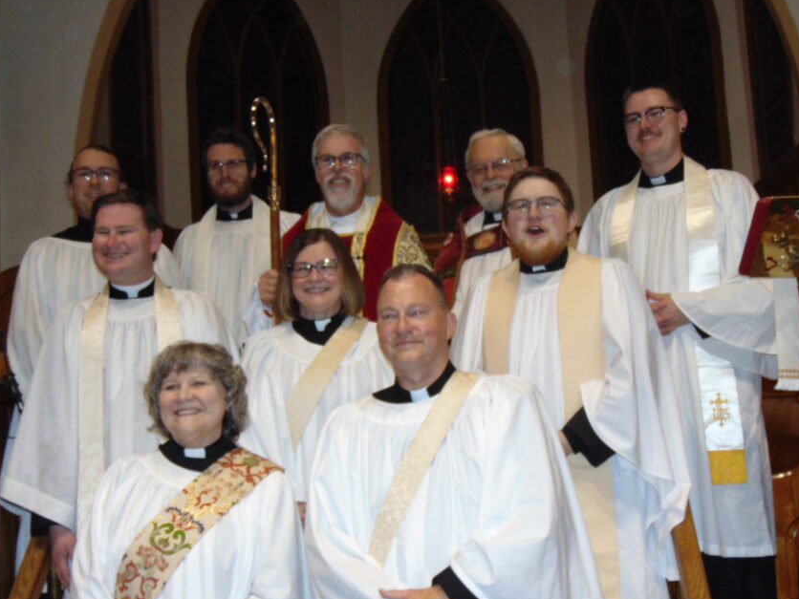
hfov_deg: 34.3
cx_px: 414
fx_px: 1293
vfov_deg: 26.1
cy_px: 287
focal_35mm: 56
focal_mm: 6.9
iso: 200
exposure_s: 1/60
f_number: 3.3
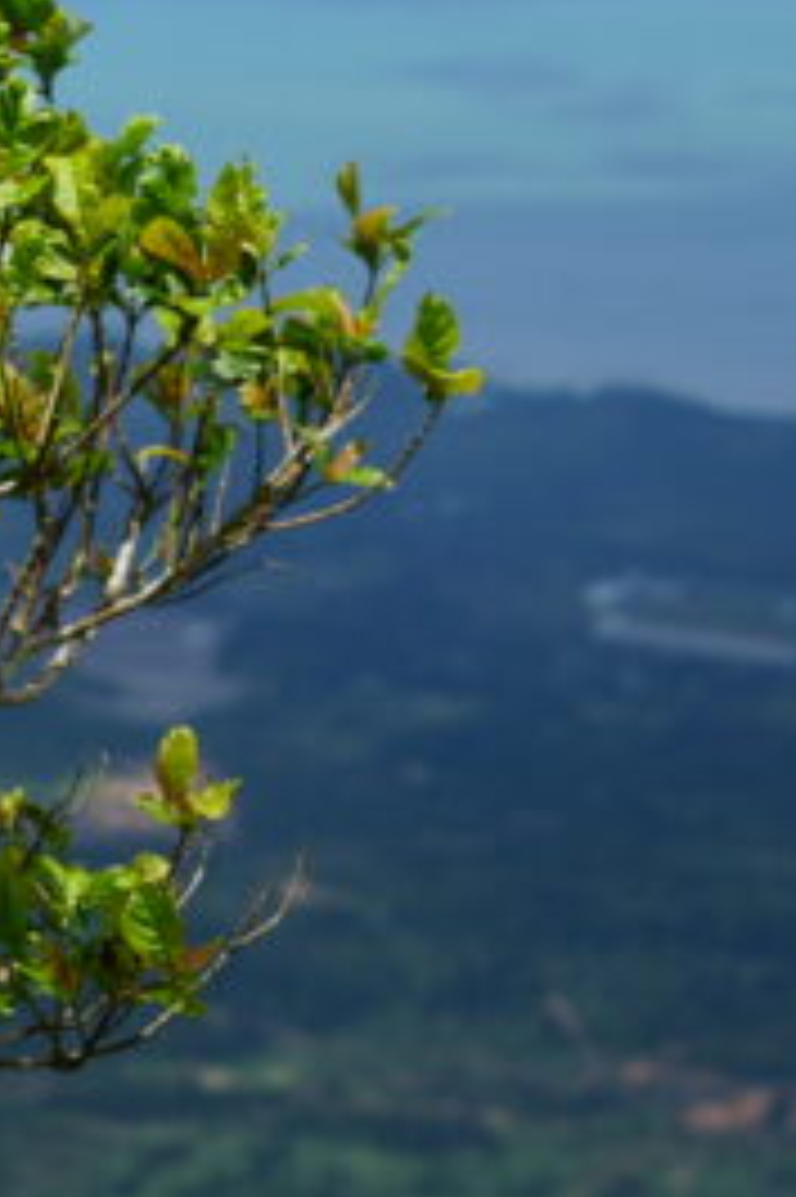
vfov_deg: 10.8
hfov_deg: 7.2
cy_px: -101
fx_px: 6276
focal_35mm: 189
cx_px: 135
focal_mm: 49
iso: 100
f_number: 5
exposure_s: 1/800
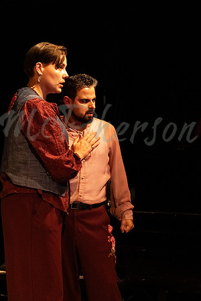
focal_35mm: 68
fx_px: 569
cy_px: 150
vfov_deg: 29.7
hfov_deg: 20.0
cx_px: 100
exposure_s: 1/250
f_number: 3.2
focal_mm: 45.5
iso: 4000
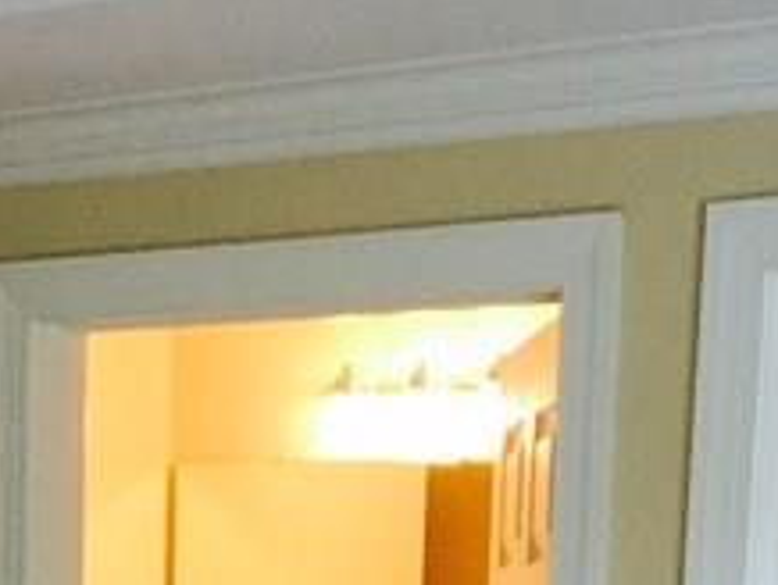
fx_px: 3060
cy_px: 1195
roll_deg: -2.2
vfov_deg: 10.1
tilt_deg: -10.8
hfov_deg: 14.3
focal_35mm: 136
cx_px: 50
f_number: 2.2
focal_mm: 4.15
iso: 50
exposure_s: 1/30
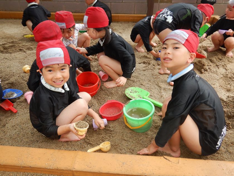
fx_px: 176
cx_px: 117
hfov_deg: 67.3
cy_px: 88
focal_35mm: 26
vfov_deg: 53.1
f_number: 2.8
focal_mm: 4.7
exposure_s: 1/320
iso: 125
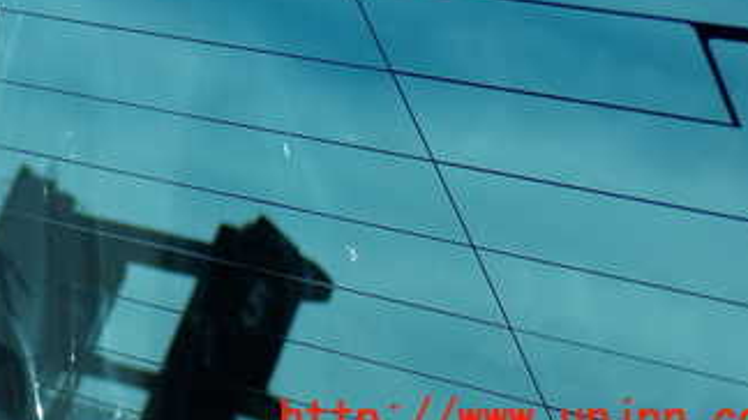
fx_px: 2478
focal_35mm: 125
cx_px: 109
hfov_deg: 17.0
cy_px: -69
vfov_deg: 9.6
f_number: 3.6
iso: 100
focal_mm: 11.09
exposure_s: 1/200
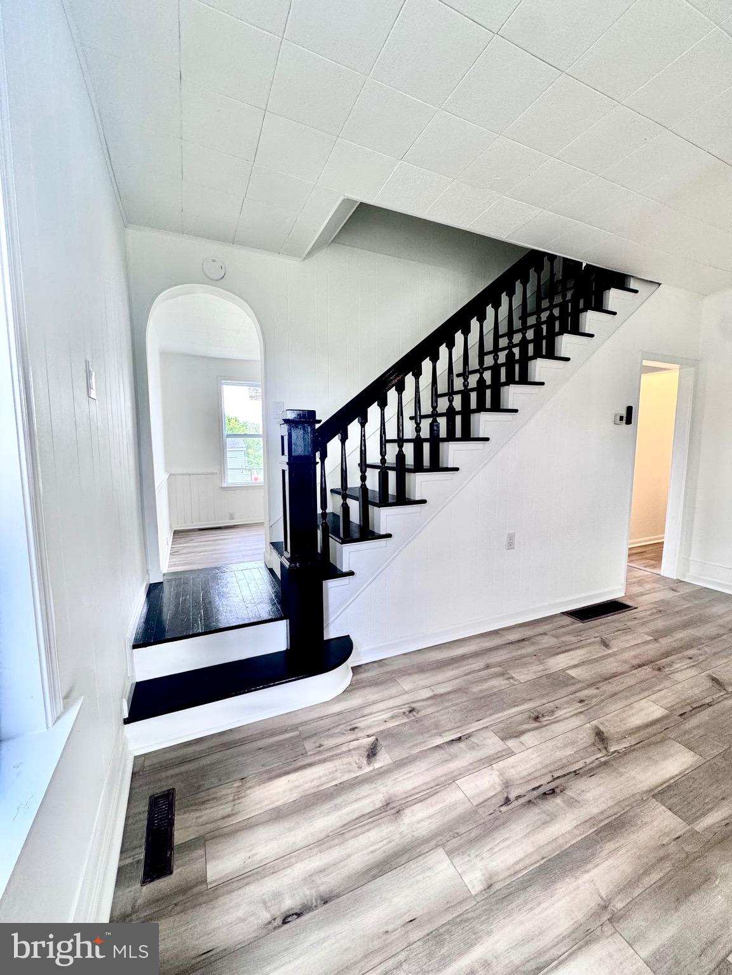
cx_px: 366
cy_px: 488
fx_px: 395
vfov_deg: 102.1
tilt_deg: -5.6
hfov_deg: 85.7
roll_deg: -0.2
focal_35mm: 14
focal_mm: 2.22
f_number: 2.2
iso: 160
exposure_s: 1/120
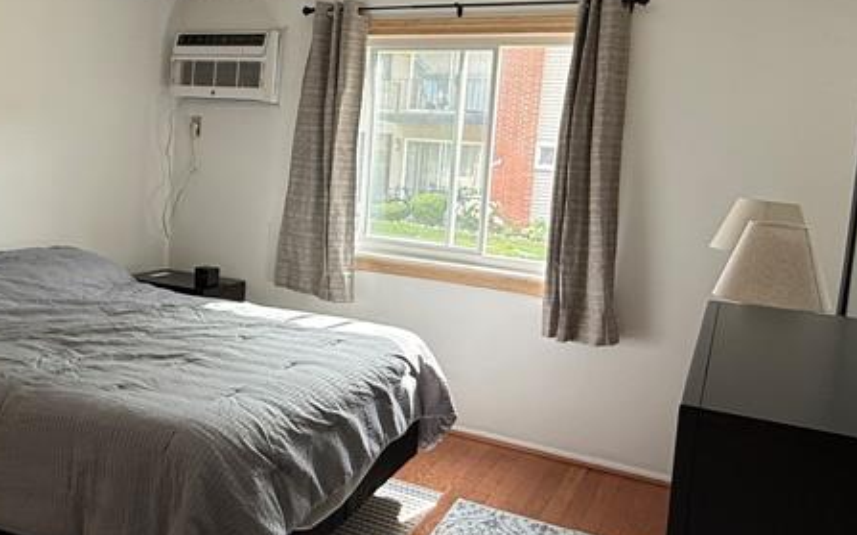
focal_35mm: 34
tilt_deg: -4.8
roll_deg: -3.9
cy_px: 217
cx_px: 313
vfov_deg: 37.1
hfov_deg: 55.9
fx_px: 794
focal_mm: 2.22
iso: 100
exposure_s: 1/120
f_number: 2.2
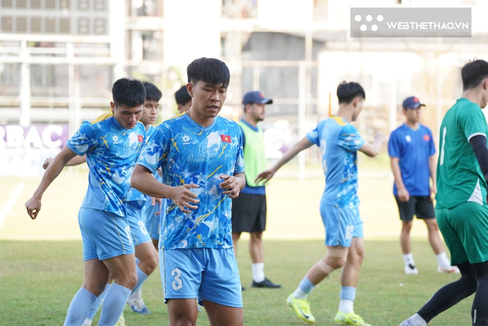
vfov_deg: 7.2
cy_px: 163
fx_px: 2602
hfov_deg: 10.7
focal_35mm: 192
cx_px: 244
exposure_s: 1/1000
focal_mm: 192
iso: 2000
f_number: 5.6
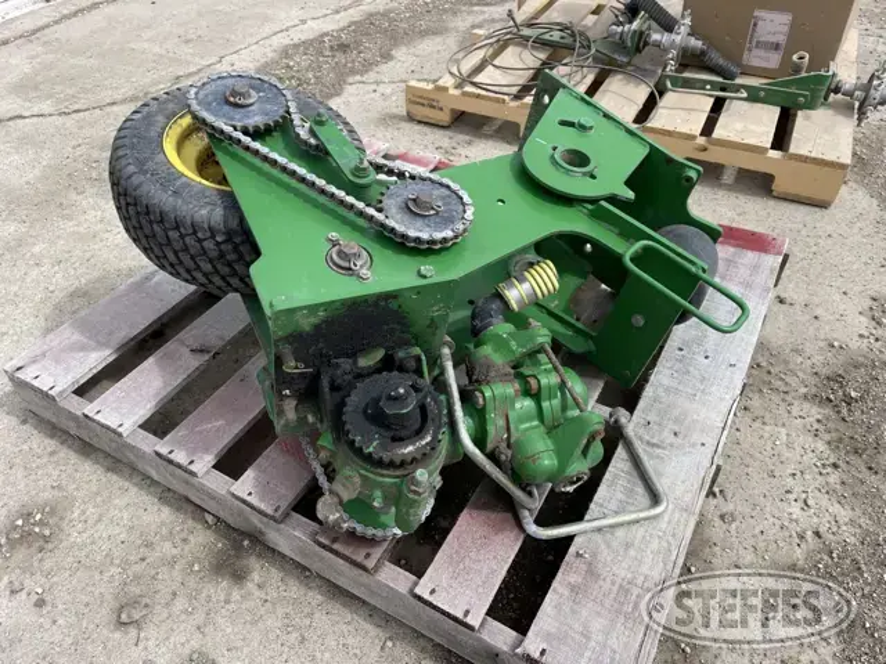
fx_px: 640
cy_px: 332
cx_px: 443
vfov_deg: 54.9
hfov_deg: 69.4
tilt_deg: -34.7
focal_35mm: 25
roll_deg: +2.4
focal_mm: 5.1
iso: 32
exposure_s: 1/2717
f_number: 1.6
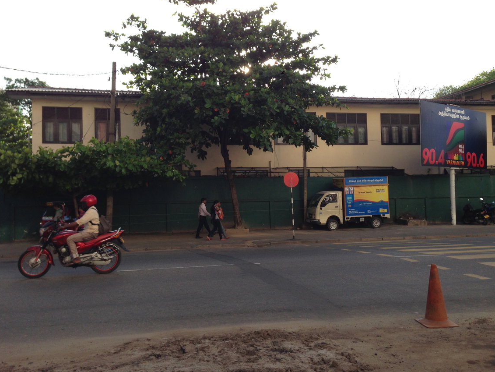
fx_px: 501
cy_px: 181
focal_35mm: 35
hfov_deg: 52.6
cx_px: 247
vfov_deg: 40.7
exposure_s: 1/704
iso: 50
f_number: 2.4
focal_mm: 4.12
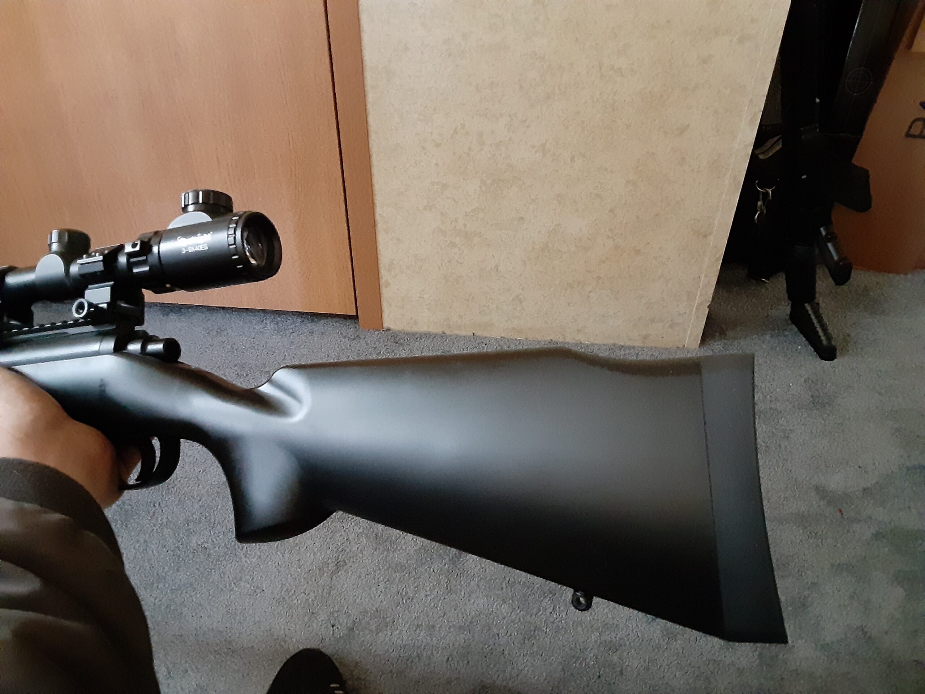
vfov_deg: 51.4
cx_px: 462
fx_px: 721
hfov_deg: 65.3
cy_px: 347
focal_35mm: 27
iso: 800
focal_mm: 2.91
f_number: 1.9
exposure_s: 1/20
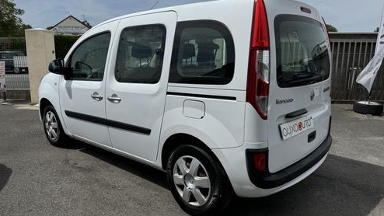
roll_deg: -0.4
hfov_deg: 69.9
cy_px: 102
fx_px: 275
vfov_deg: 42.9
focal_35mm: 27
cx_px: 194
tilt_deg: -10.5
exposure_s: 1/10417
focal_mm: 6.76
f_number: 1.78
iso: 80
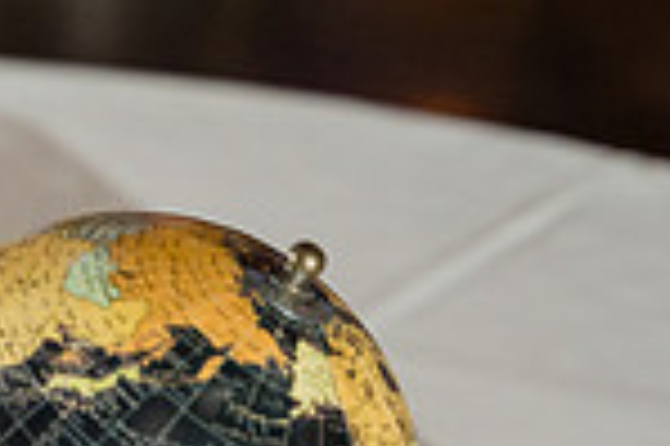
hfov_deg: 7.9
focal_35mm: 254
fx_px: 4722
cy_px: 637
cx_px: -464
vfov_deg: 5.4
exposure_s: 1/250
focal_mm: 61.6
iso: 2000
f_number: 2.8
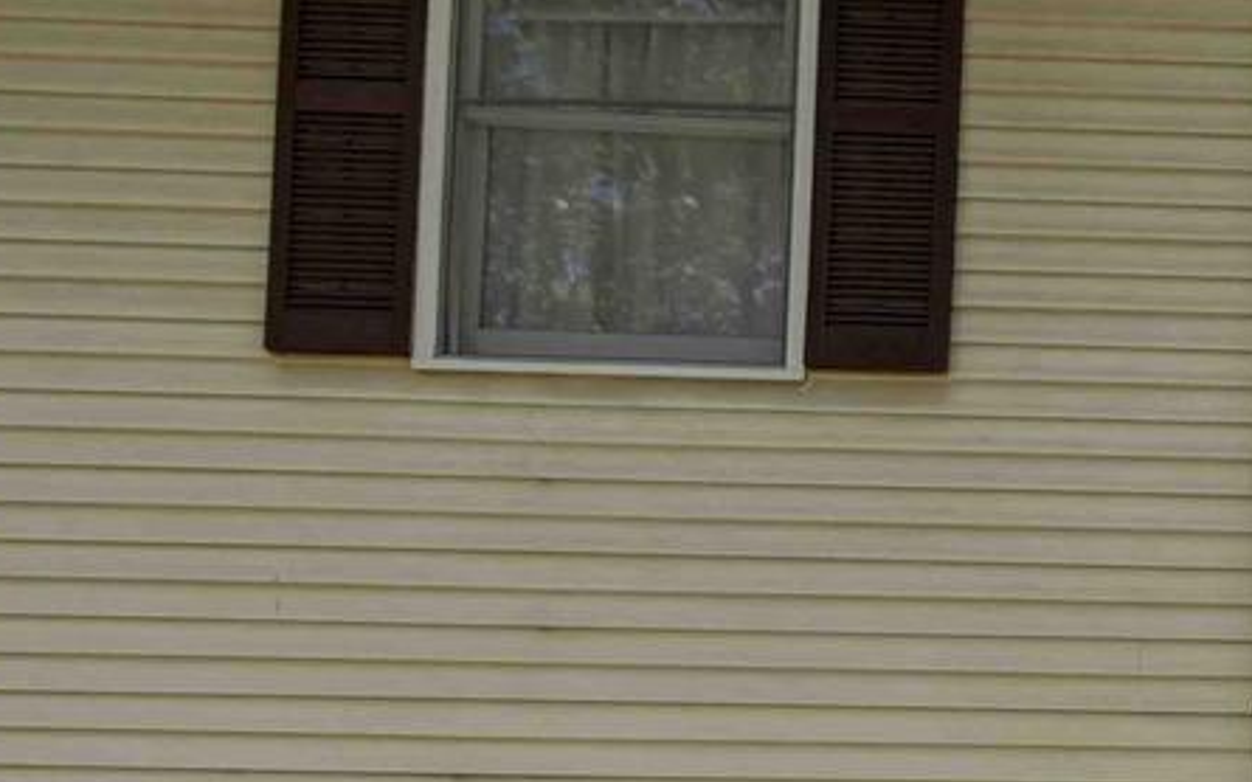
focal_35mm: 75
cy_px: 1266
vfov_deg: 15.6
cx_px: 2256
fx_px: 2559
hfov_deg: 20.0
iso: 100
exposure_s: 1/30
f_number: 7.1
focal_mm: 16
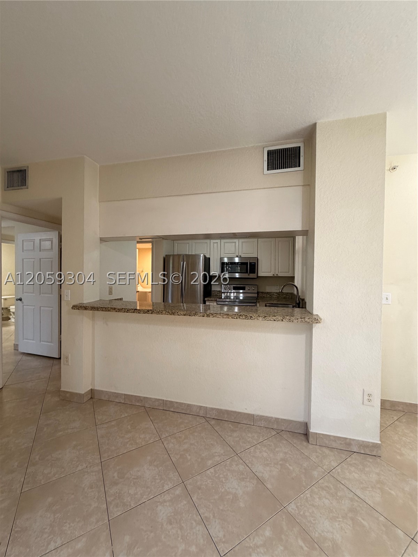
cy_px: 278
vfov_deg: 102.1
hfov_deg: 85.7
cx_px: 209
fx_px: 225
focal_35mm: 14
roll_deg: -2.3
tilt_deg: -0.6
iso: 200
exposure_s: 1/120
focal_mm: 2.22
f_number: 2.2
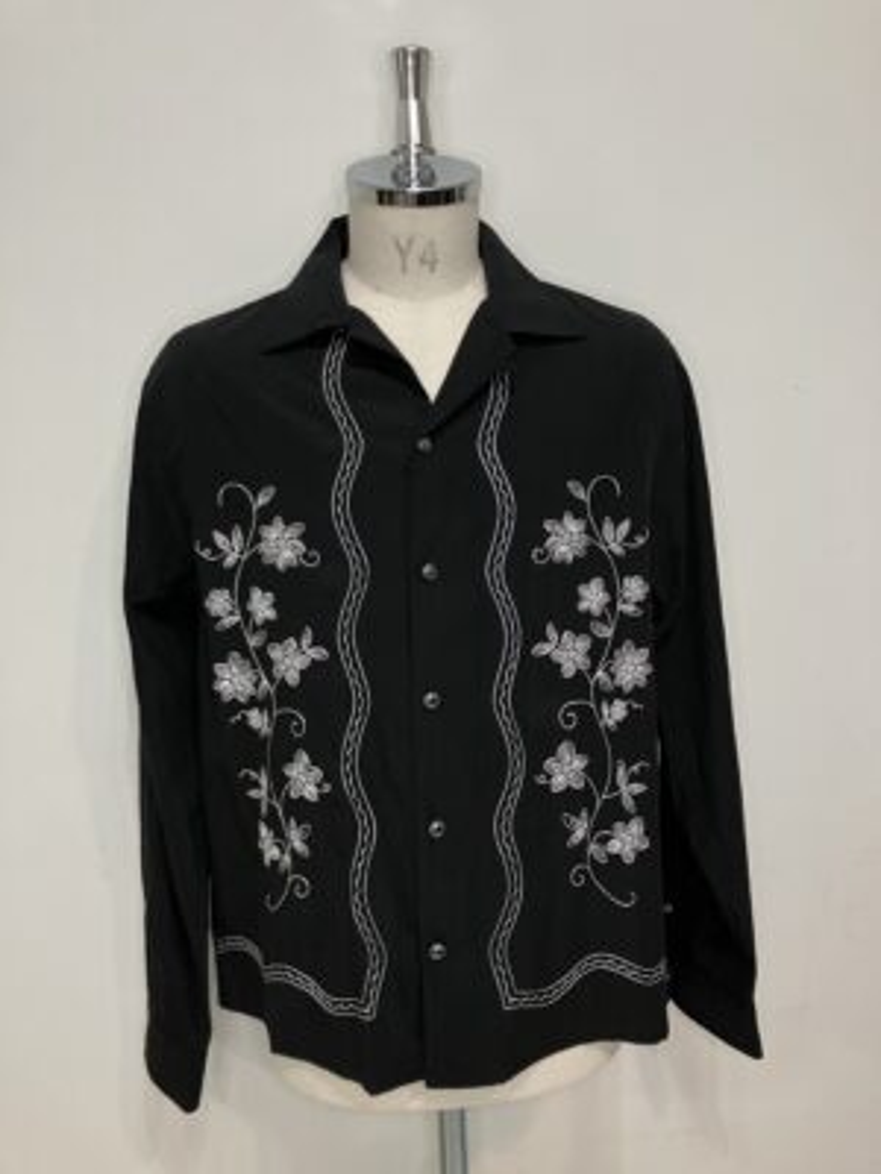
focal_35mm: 28
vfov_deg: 63.4
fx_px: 950
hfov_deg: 49.7
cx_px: 440
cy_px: 587
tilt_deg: -11.5
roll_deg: +1.7
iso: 80
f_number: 1.8
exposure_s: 1/50
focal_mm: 3.99
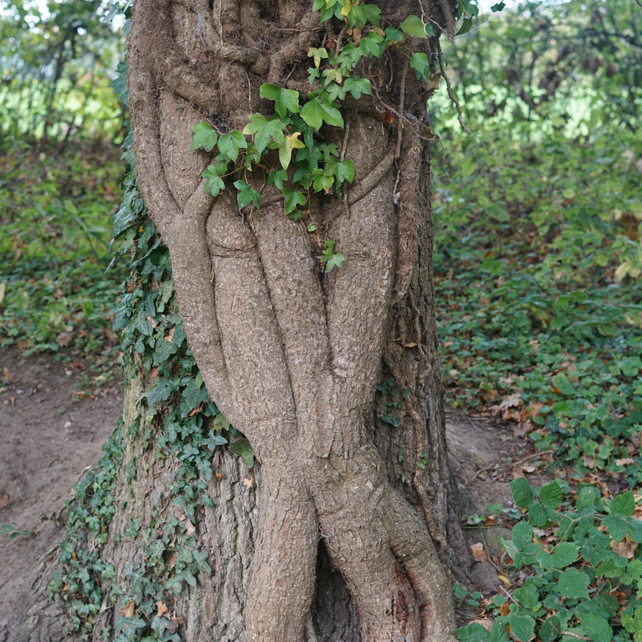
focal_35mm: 64
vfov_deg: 26.9
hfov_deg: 26.9
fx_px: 1343
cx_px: 322
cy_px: 302
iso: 640
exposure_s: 1/160
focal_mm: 50
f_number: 4
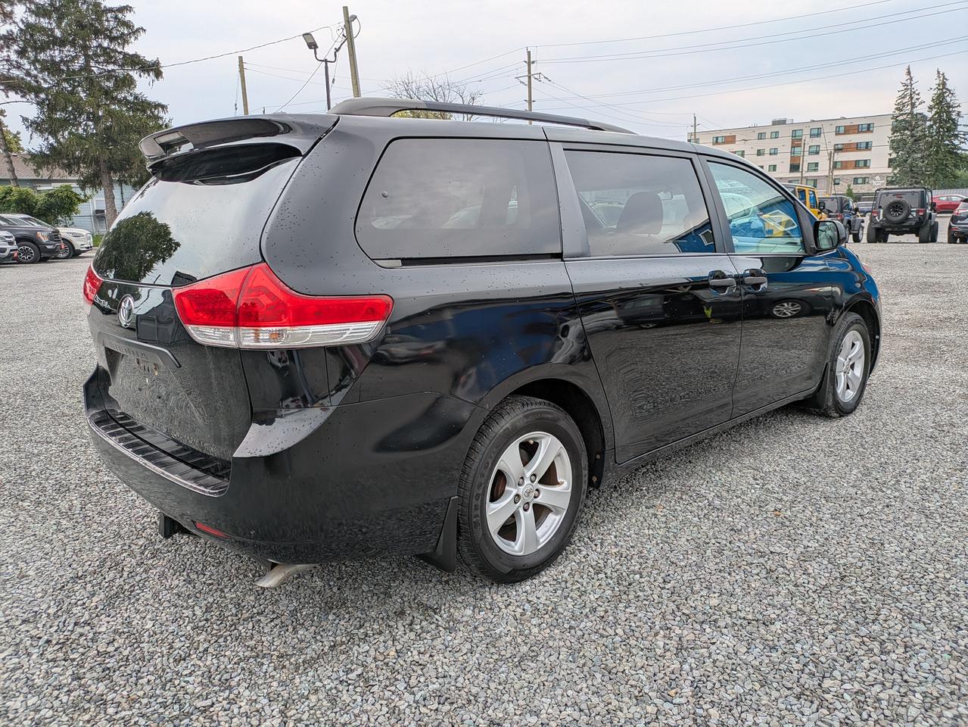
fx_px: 699
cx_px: 484
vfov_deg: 54.9
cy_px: 364
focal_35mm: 25
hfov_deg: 69.4
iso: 42
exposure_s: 1/856
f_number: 1.89
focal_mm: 5.43
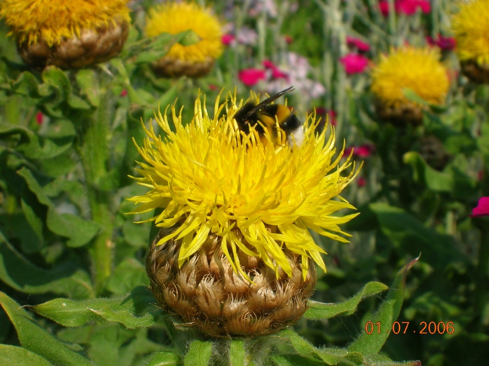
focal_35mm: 102
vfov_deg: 14.5
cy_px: 183
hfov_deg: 19.3
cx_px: 244
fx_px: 1439
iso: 50
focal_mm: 17.1
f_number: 8.2
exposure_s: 1/187
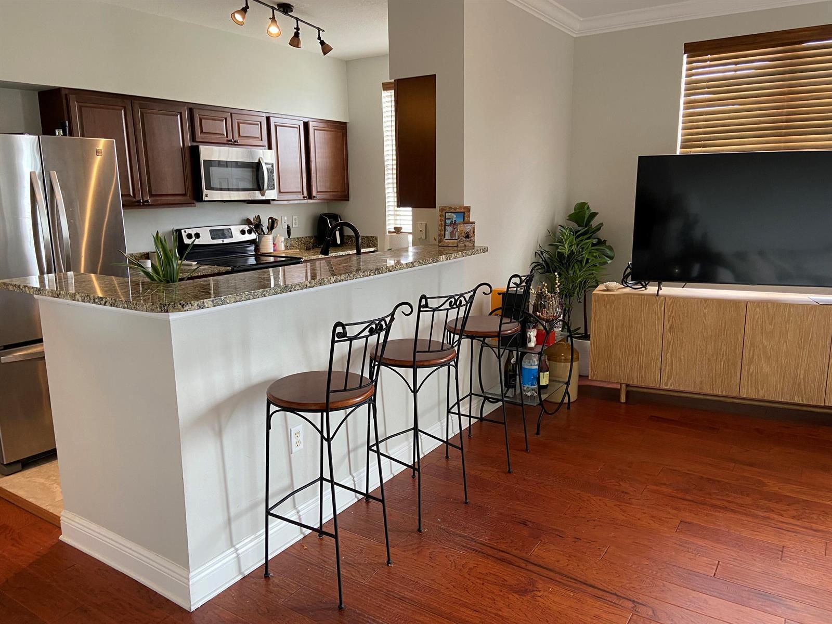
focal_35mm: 26
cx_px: 416
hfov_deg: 67.3
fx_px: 625
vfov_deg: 53.1
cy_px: 312
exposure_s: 1/60
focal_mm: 4.25
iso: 100
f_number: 1.8
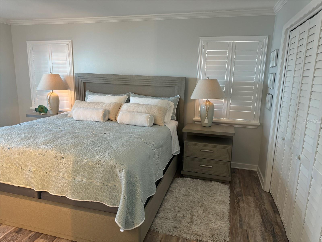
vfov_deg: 56.8
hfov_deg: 71.6
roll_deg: -1.6
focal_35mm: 24
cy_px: 121
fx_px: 223
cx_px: 161
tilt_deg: -11.5
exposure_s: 1/60
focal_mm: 6.76
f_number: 1.78
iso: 125
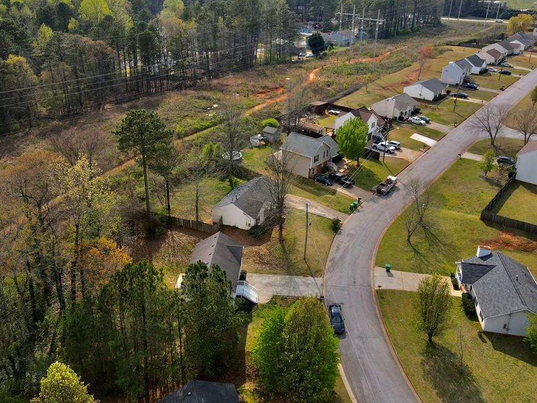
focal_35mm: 28
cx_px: 268
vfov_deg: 49.6
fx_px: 434
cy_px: 173
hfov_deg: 63.5
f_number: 2.8
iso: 110
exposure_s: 1/500
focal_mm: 4.5
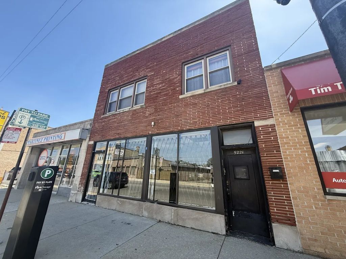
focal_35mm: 14
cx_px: 173
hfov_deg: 102.1
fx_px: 140
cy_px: 130
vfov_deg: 85.7
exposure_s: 1/531
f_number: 2.2
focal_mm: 2.22
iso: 50
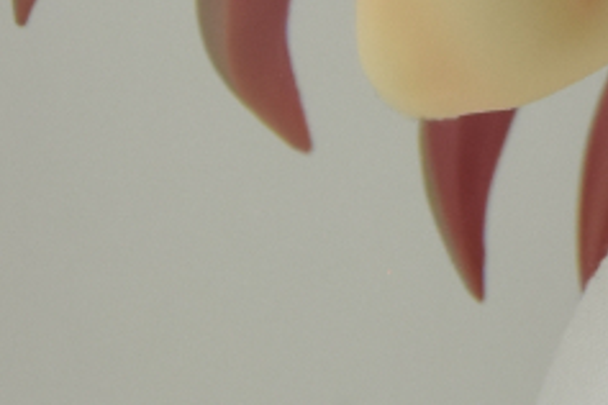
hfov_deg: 3.8
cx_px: 1514
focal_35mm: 534
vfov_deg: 2.6
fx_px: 9018
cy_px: -677
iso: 500
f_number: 11
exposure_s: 1/125
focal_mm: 52
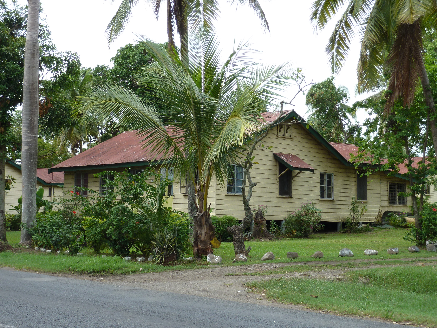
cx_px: 218
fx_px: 694
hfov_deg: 34.9
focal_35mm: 55
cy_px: 164
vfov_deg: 26.6
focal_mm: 9.1
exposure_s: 1/200
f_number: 3.9
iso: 80
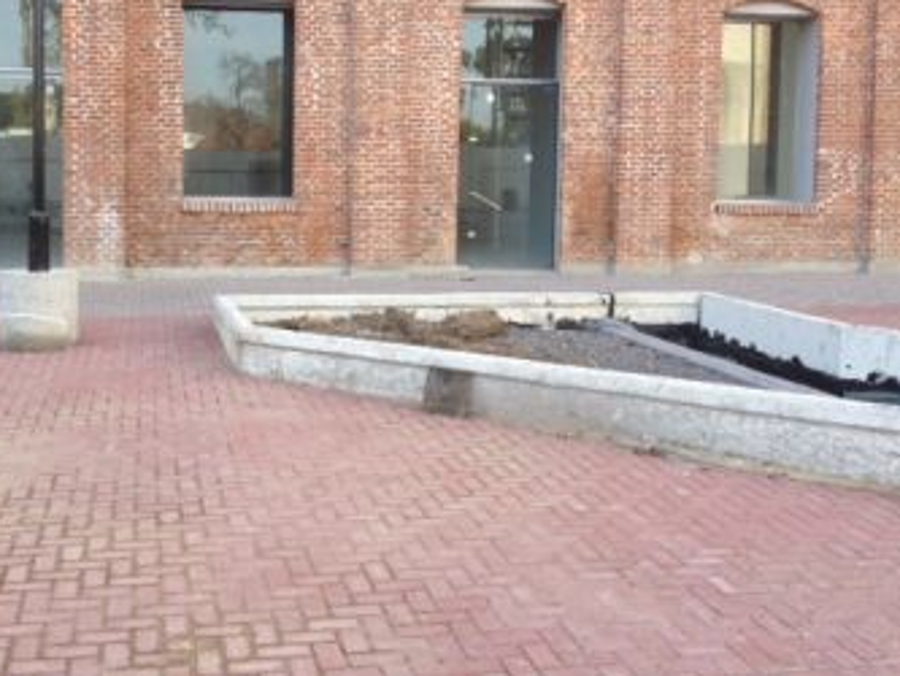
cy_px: 235
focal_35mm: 49
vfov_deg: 29.5
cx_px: 339
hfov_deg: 38.7
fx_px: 1274
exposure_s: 1/251
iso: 50
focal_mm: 4.28
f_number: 2.4
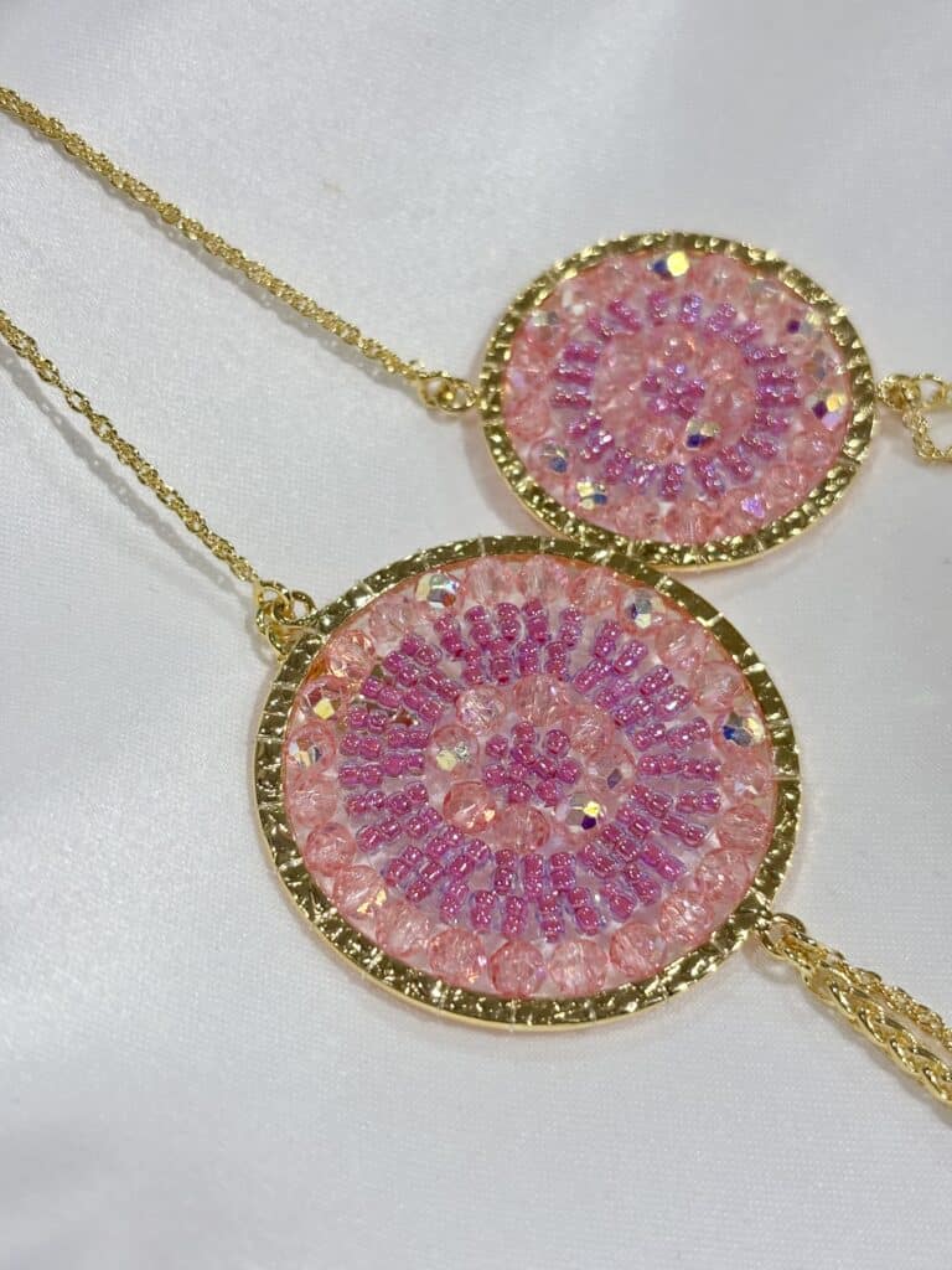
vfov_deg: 36.8
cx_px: 476
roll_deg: +7.5
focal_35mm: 52
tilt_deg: -39.1
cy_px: 635
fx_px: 1907
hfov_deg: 28.0
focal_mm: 5.96
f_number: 1.6
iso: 32
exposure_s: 1/203
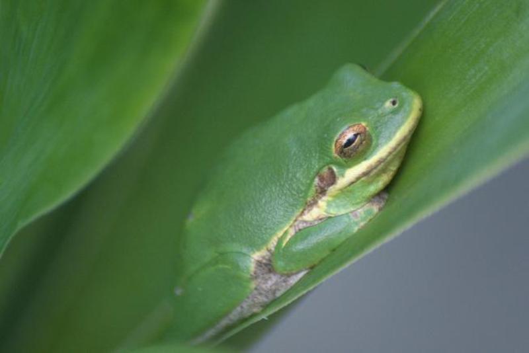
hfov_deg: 3.5
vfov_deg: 2.3
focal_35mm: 588
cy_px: 176
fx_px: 8643
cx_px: 264
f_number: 5.6
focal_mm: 280
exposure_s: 1/125
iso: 400
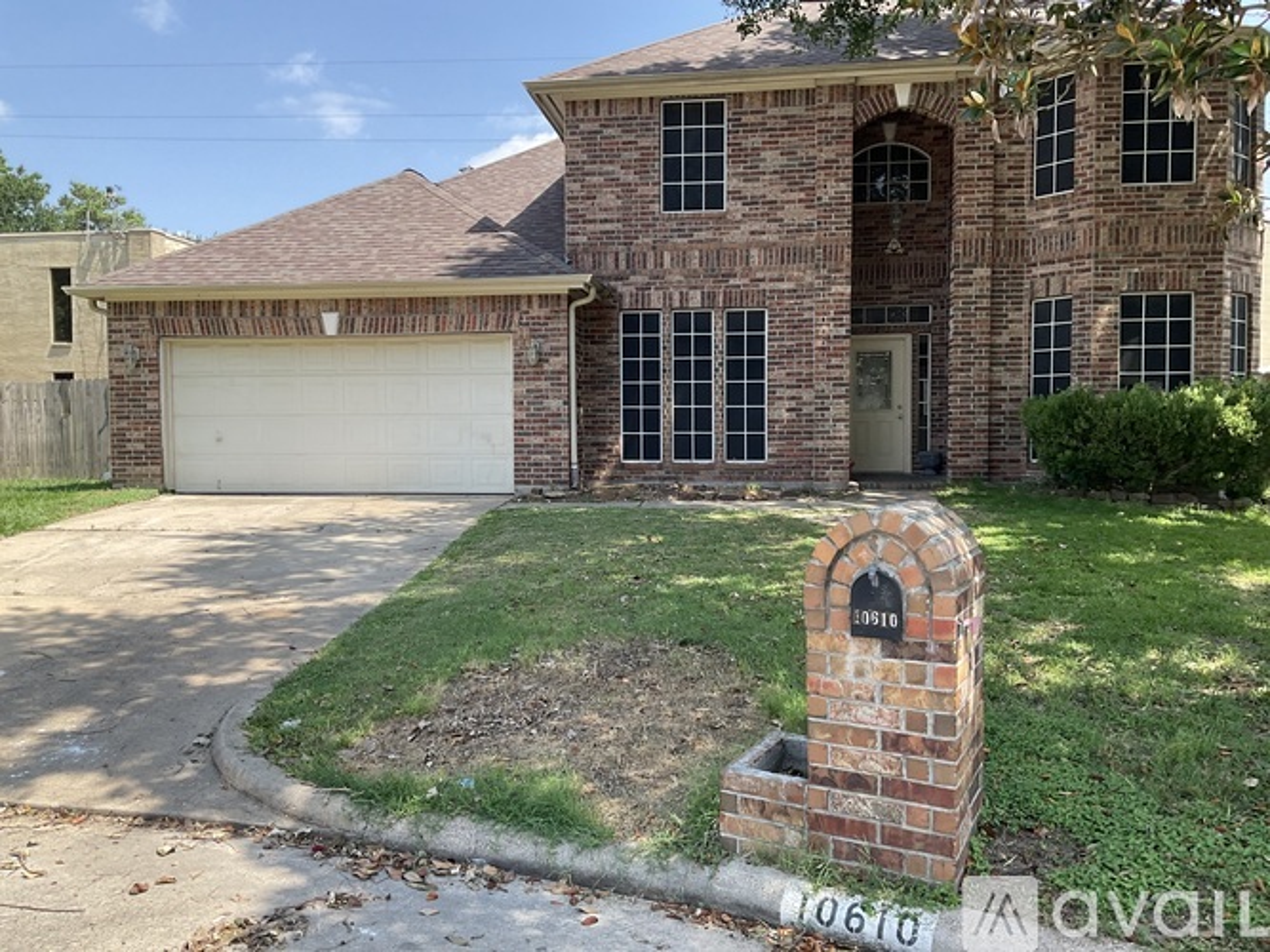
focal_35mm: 29
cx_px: 635
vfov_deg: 48.2
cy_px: 476
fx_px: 1064
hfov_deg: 61.7
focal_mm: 3
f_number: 1.8
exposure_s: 1/586
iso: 16
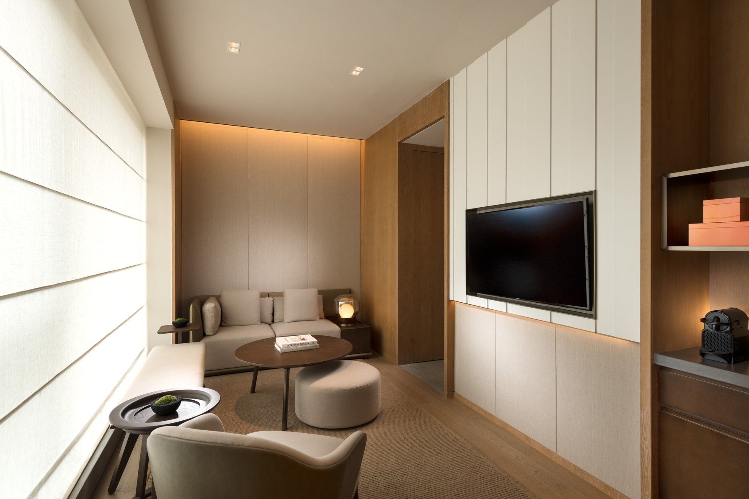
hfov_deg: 86.9
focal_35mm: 19
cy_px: 250
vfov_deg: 64.6
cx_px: 374
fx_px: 395
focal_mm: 19
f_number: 11
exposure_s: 1/13
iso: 250
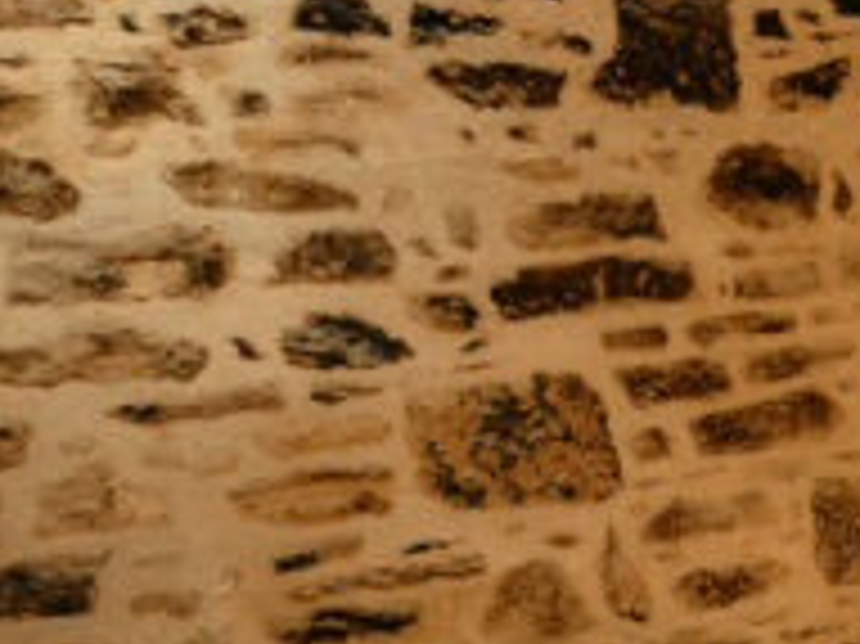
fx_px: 2135
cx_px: 1752
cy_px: 946
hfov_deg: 16.7
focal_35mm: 86
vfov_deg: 15.8
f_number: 9
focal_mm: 20.3
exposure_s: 1/2.5
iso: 250
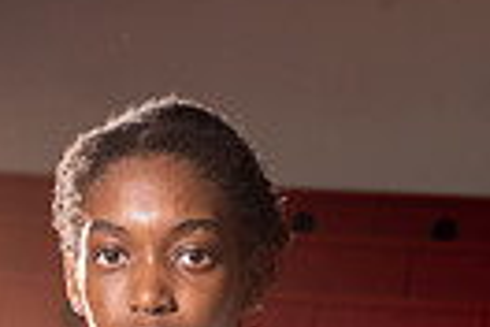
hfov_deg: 10.5
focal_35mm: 195
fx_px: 2654
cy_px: 810
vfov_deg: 6.7
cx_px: 186
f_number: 7.1
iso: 320
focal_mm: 57
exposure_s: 1/250
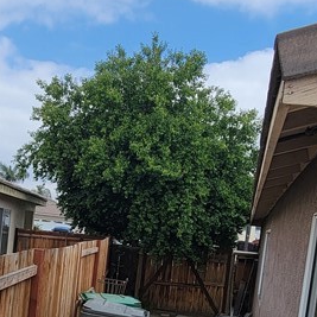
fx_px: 456
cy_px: 259
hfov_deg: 37.9
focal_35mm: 44
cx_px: 106
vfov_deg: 36.9
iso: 50
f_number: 2.2
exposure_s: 1/1714
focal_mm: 2.2
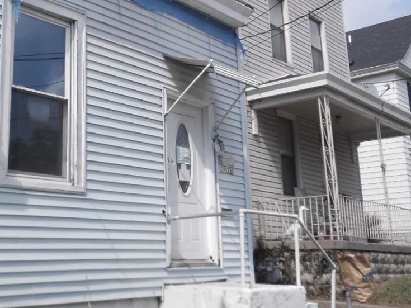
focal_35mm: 51
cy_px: 87
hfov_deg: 37.2
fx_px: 605
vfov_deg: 28.2
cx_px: 144
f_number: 3.7
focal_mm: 4.5
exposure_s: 1/640
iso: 80
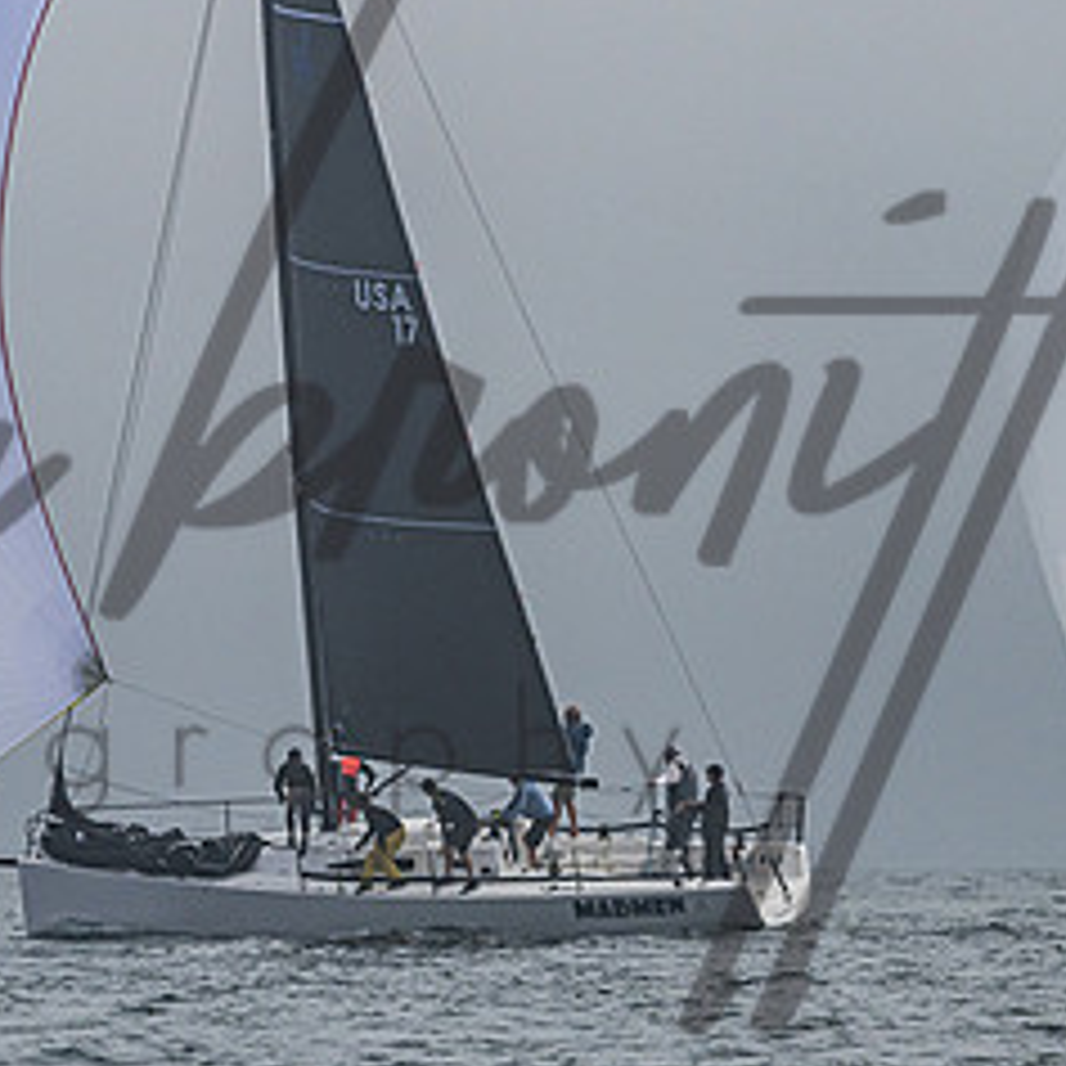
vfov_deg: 3.0
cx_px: 396
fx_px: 20556
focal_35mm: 590
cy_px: 383
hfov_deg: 3.0
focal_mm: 240
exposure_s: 1/8000
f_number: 5.6
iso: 320
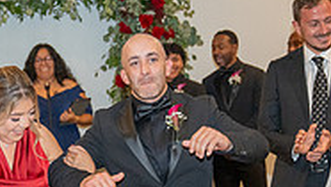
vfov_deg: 7.5
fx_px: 1405
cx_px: 27
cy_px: 247
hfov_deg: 13.3
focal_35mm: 160
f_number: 3.5
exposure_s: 1/200
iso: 1250
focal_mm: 49
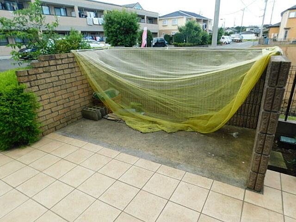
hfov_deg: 73.9
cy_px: 111
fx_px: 197
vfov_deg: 58.9
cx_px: 148
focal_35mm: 23
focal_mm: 4
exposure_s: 1/400
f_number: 3
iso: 125
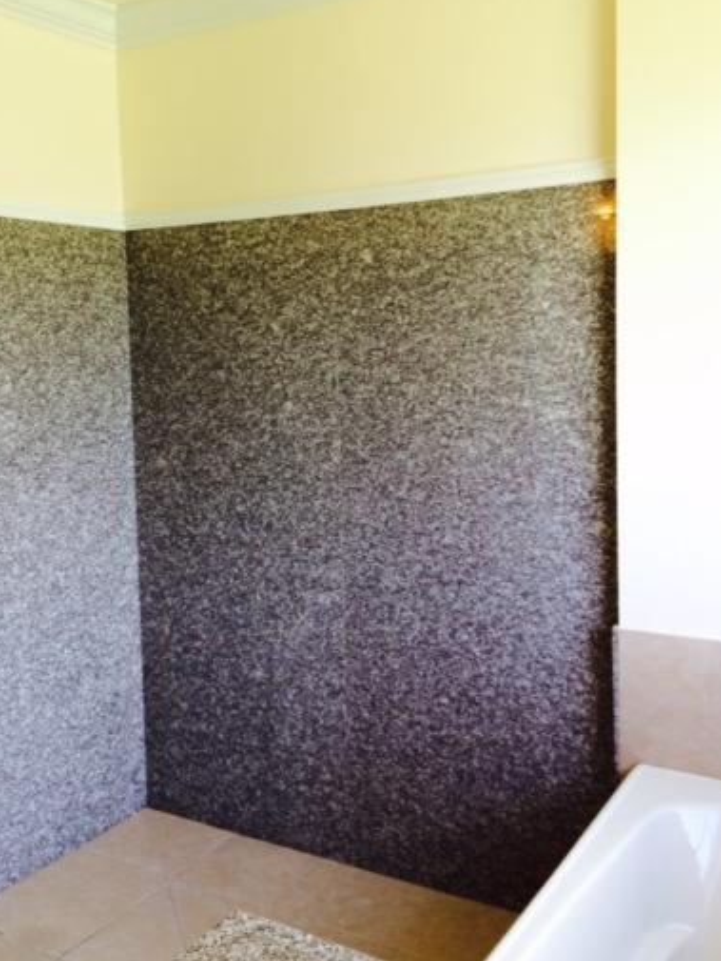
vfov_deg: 48.8
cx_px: 293
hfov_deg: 37.6
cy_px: 415
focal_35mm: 38
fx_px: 1055
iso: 40
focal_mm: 4.12
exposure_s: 1/40
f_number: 2.2
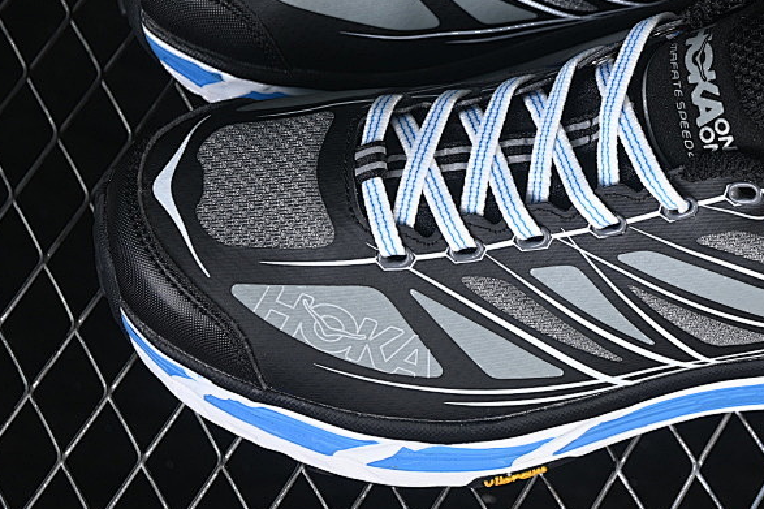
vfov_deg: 9.9
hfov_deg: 14.8
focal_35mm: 138
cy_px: 69
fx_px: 2928
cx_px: 643
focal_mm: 50
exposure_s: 1/60
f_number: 6.3
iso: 160
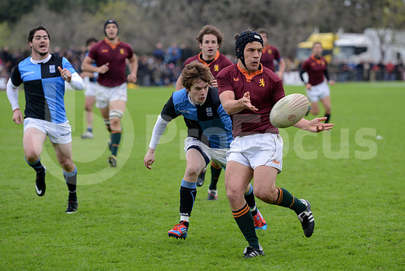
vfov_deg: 10.2
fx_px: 1519
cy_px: 136
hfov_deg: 15.2
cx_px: 202
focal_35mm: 135
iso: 800
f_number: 2.8
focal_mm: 135
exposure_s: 1/500
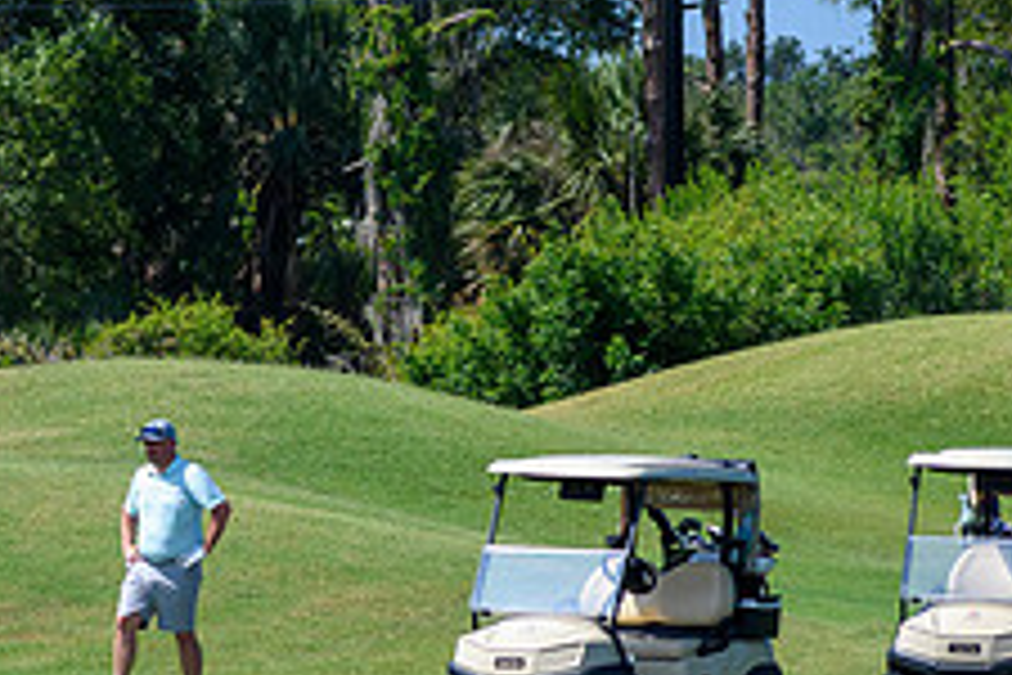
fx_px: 15741
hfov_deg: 3.7
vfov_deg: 2.5
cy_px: 587
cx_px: -234
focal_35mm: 560
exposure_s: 1/2000
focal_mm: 145
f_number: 5.6
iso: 280
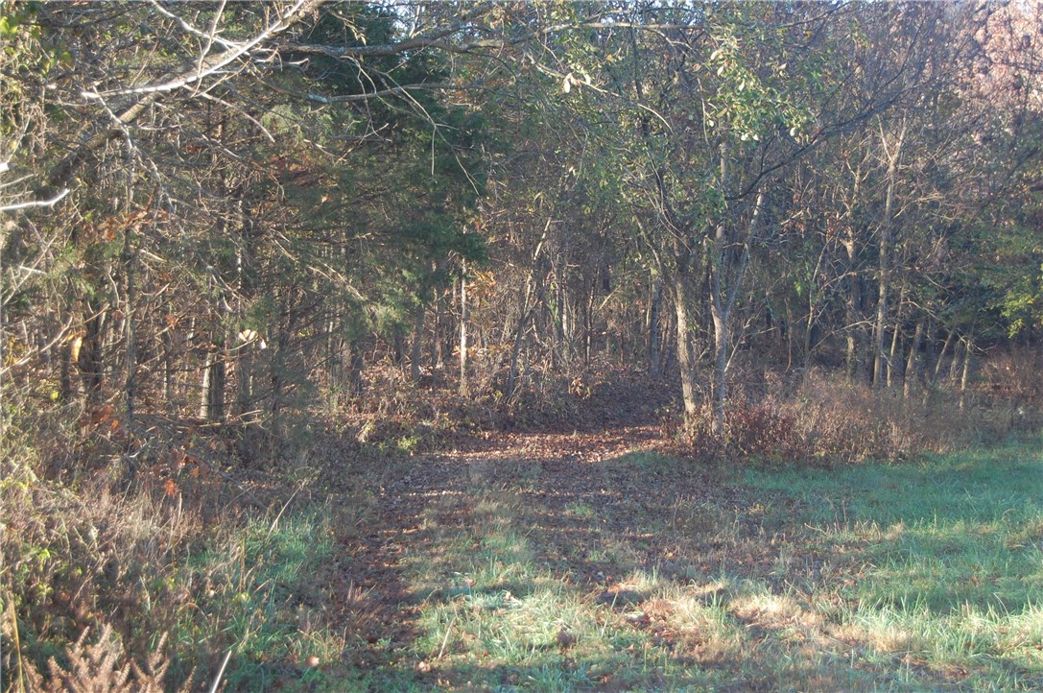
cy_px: 346
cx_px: 522
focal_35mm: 57
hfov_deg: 35.1
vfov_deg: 23.7
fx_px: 1649
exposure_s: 1/50
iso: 400
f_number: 5
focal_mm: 38
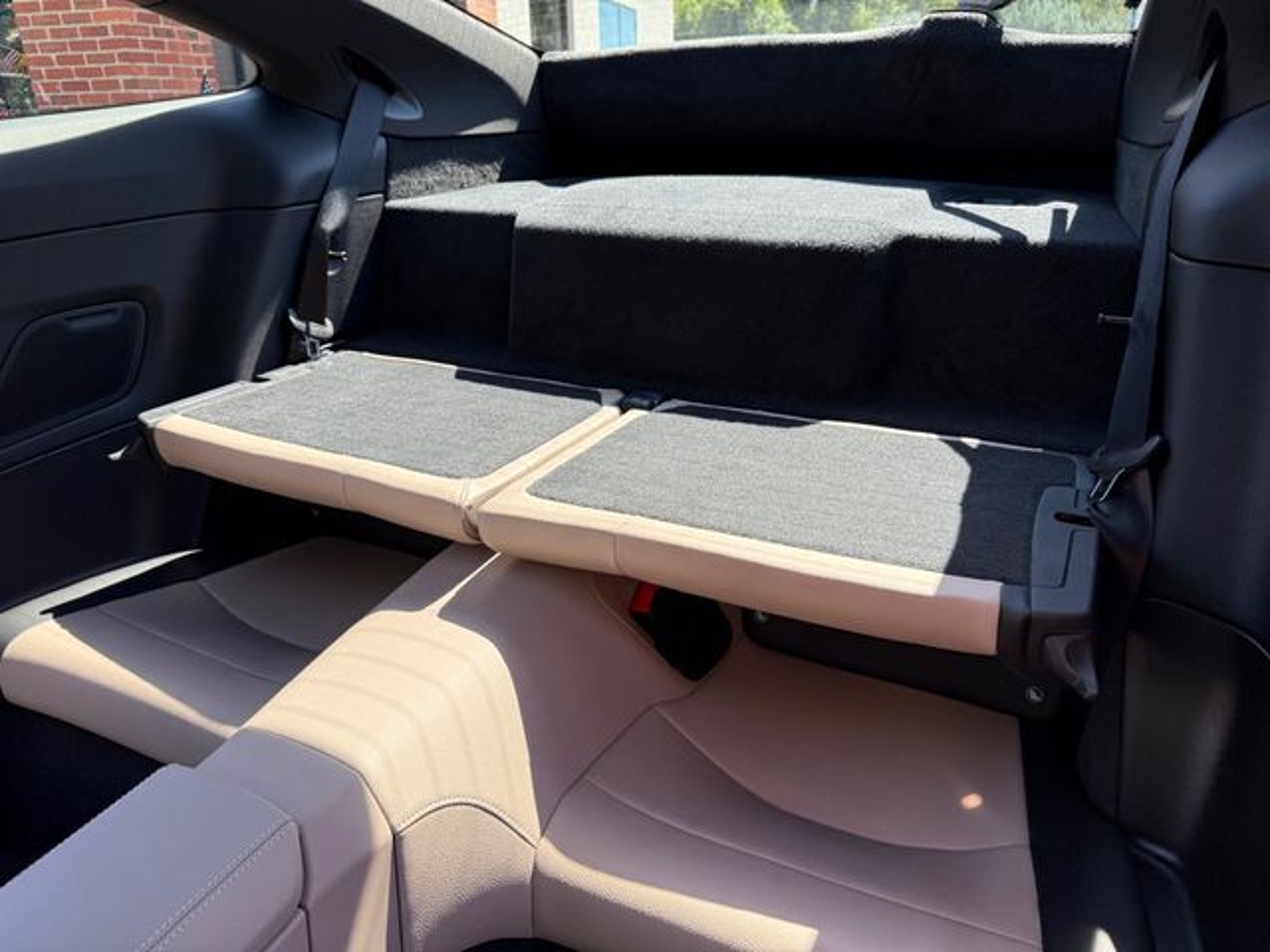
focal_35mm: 24
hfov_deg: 71.6
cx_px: 635
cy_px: 476
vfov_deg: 56.8
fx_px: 881
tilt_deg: -21.7
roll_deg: +1.2
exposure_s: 1/290
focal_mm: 6.76
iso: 100
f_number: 1.78
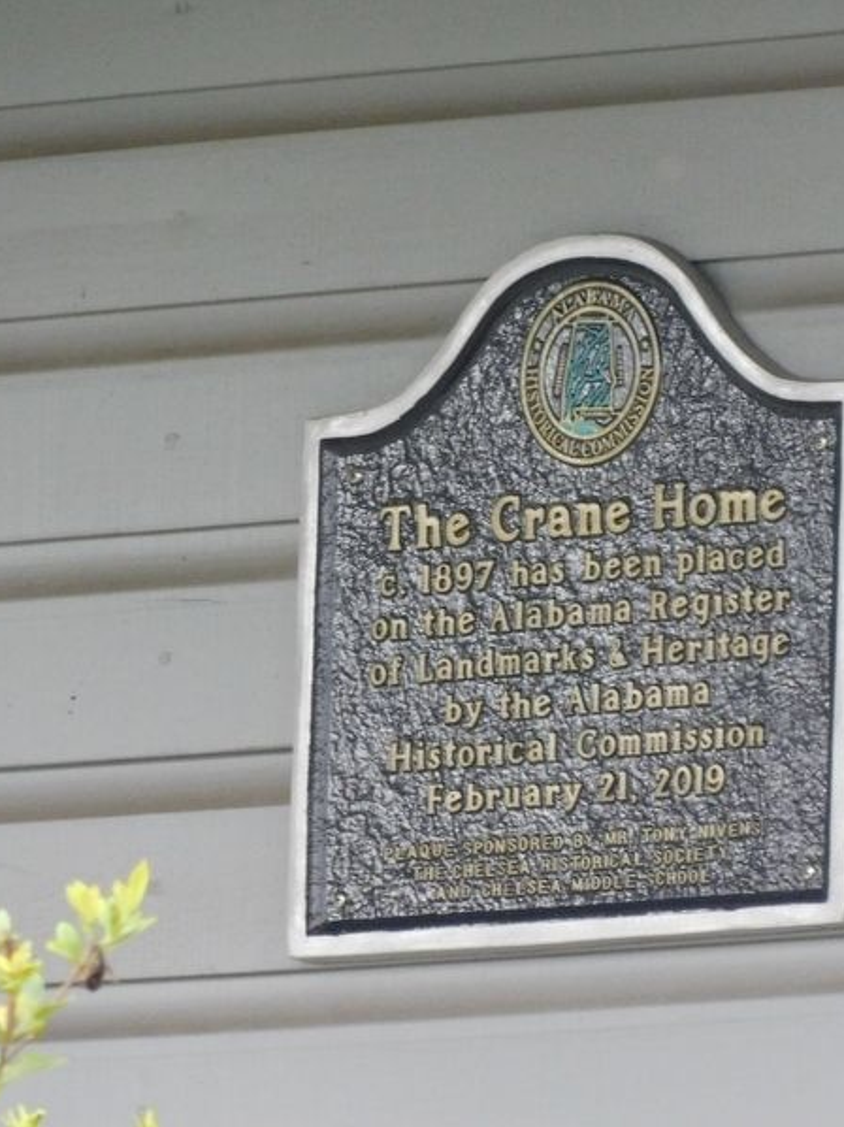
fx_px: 39787
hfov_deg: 1.2
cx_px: 641
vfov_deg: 1.6
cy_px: 564
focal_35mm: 1223
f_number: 6.5
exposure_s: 1/100
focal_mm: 160
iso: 800
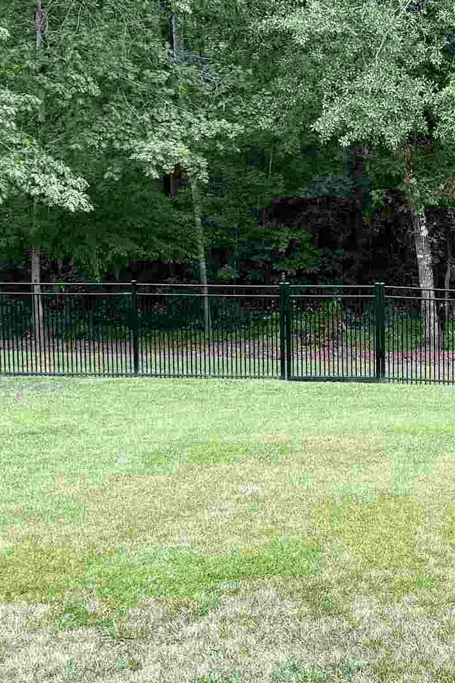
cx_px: 414
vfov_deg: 28.1
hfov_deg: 18.6
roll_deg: +0.7
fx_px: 1365
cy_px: 300
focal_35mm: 72
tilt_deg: -9.0
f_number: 1.78
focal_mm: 6.76
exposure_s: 1/473
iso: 80
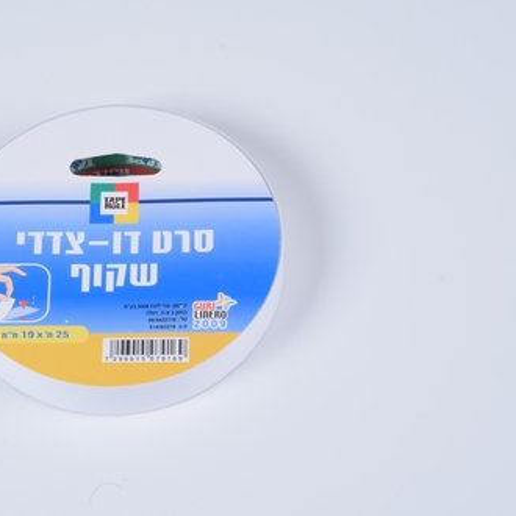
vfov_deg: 15.0
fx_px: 1956
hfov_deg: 15.0
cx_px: 131
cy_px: 257
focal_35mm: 116
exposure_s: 1/60
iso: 125
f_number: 32
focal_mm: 60
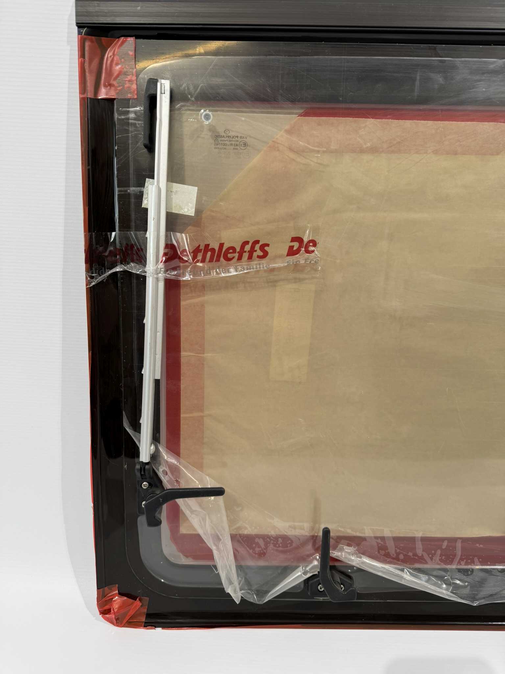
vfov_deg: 71.6
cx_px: 252
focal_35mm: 24
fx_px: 467
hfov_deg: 56.8
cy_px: 337
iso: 64
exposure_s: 1/121
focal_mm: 6.76
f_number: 1.78
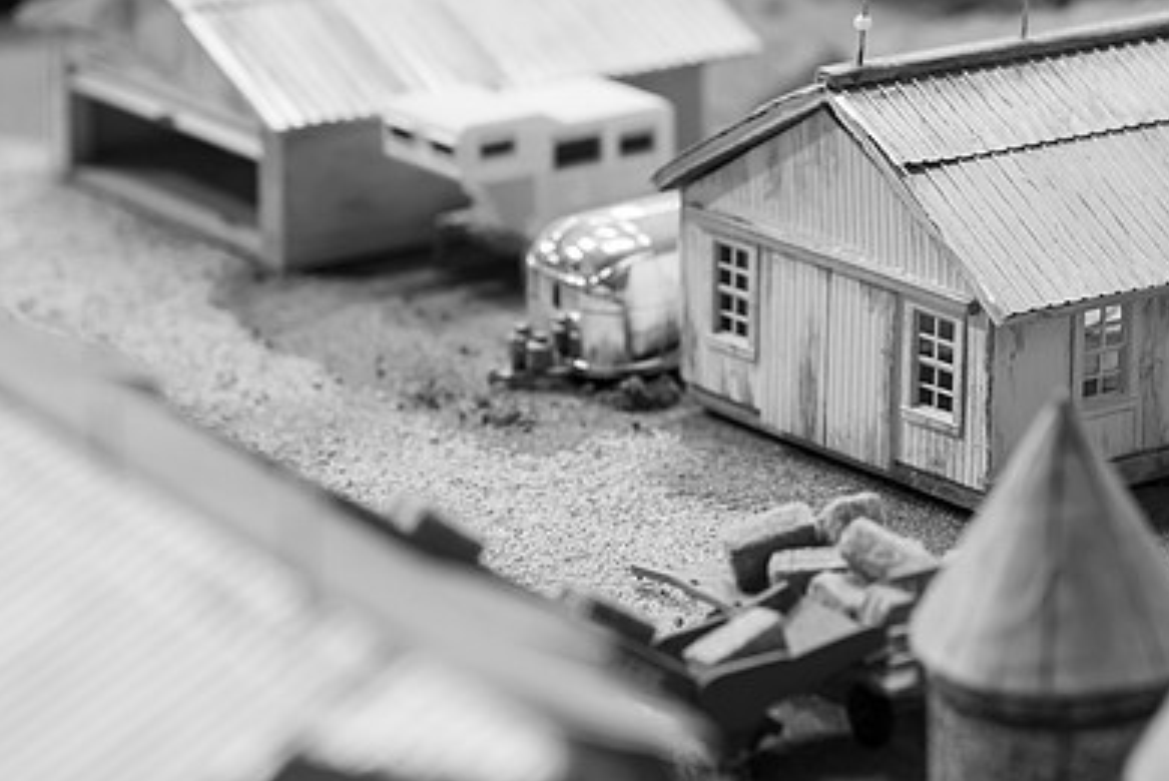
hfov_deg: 14.0
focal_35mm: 146
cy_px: 218
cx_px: 760
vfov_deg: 9.4
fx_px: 4744
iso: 3200
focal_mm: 98
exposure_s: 1/80
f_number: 7.1
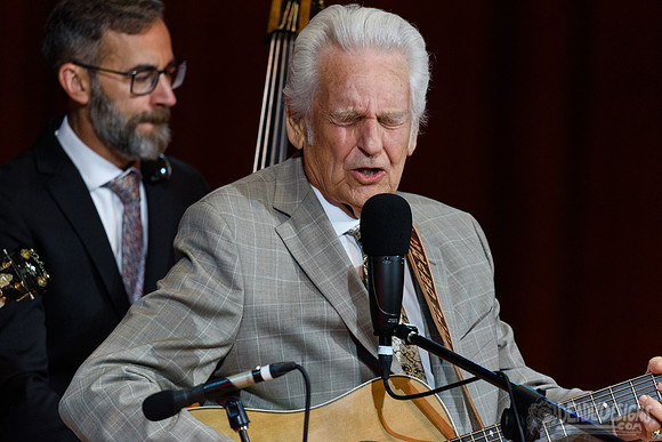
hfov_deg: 3.4
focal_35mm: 608
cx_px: 326
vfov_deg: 2.3
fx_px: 11187
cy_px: 218
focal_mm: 600
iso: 2500
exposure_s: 1/320
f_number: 6.3
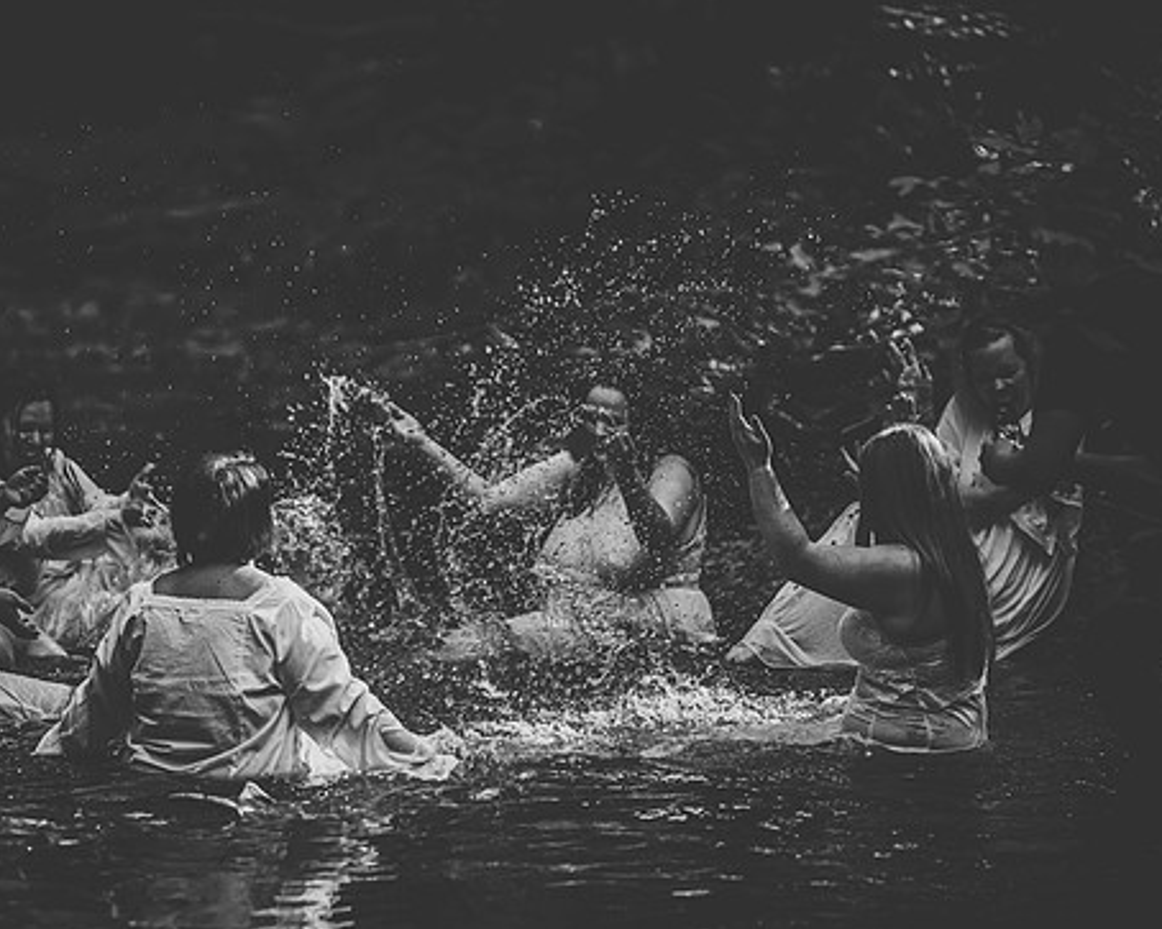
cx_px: 448
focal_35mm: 216
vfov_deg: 7.2
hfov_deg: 8.9
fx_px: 7427
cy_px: 454
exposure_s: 1/400
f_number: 2.8
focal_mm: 180
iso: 1000
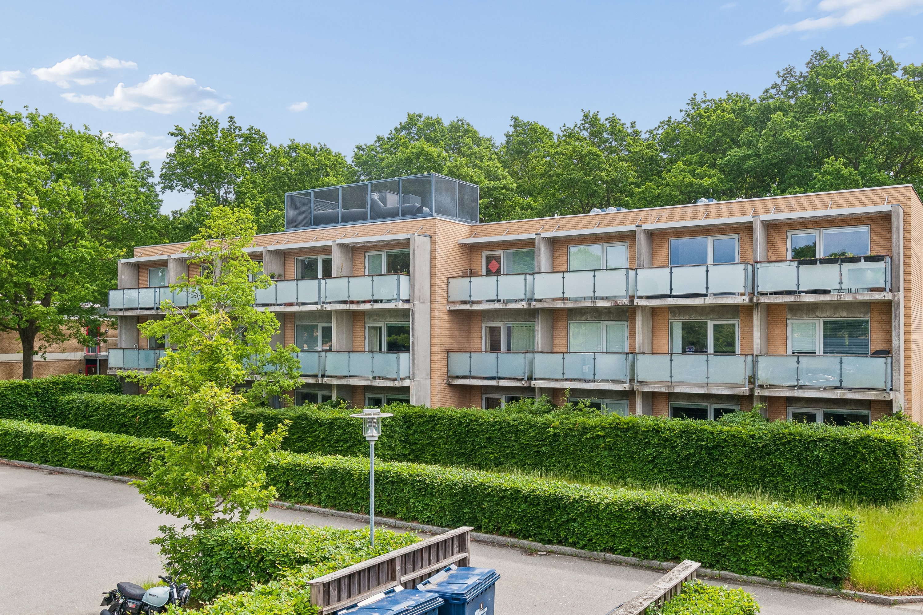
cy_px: 308
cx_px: 462
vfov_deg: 43.6
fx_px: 769
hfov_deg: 61.9
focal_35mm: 30
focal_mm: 20
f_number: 10
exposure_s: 1/250
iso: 200
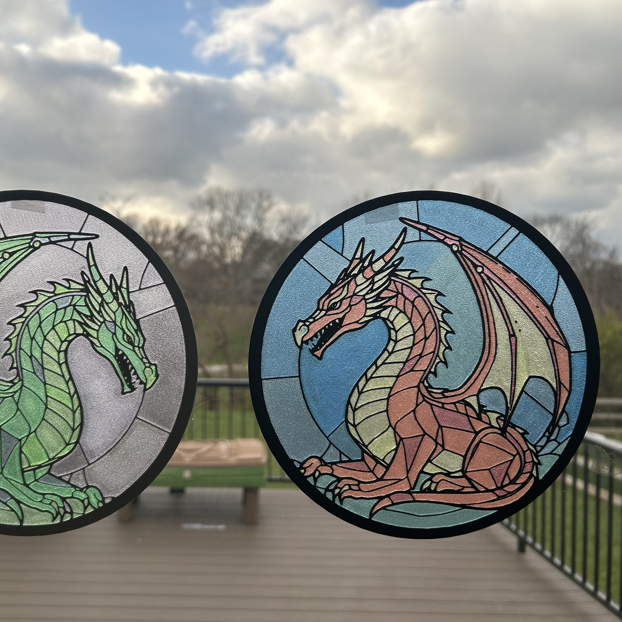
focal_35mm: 31
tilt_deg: -3.0
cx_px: 215
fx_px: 630
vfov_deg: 52.5
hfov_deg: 51.7
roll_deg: -0.4
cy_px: 314
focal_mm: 5.7
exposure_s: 1/1089
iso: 50
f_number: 1.5
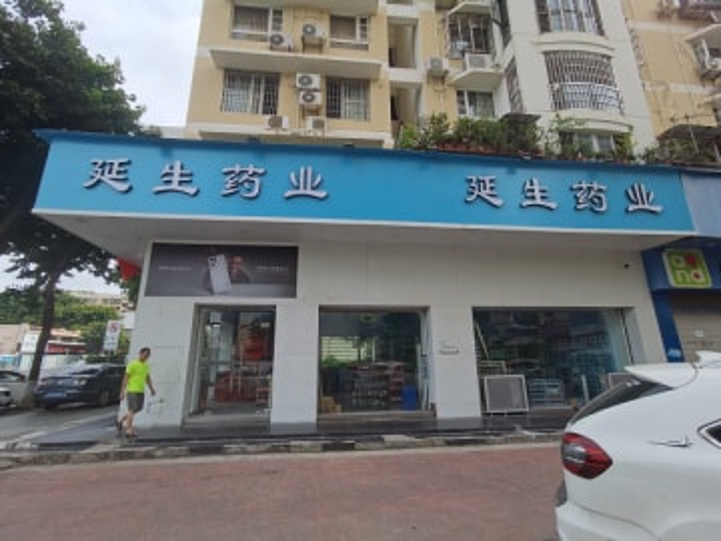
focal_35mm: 17
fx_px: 354
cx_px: 360
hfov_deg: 91.0
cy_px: 270
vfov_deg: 74.7
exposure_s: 1/537
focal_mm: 2.26
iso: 50
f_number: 2.2
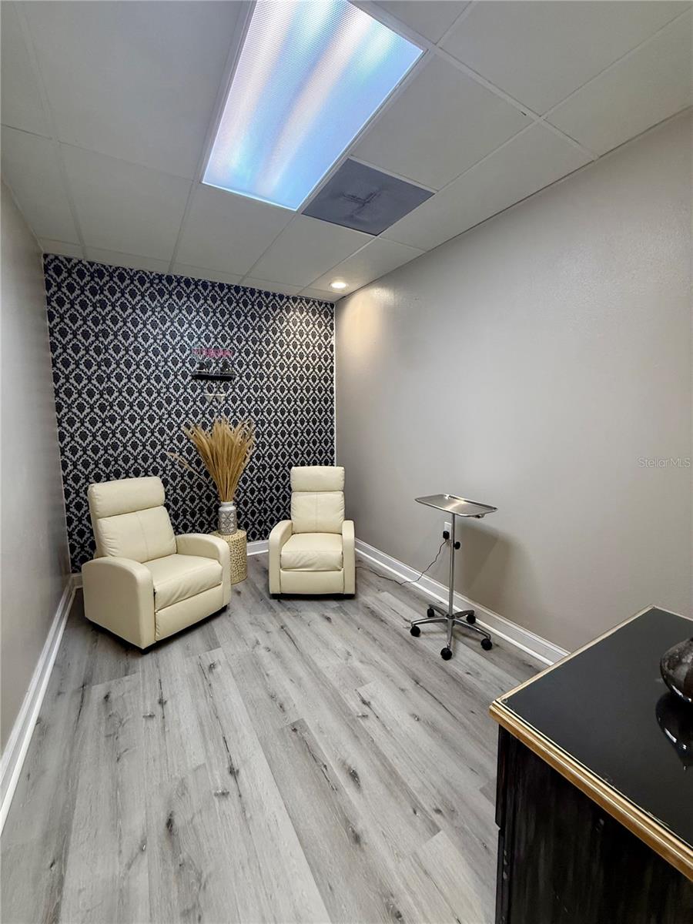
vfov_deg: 102.1
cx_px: 346
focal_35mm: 14
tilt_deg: -5.3
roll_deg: +0.6
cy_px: 462
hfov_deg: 85.7
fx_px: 374
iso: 200
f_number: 2.2
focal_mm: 2.22
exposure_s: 1/60
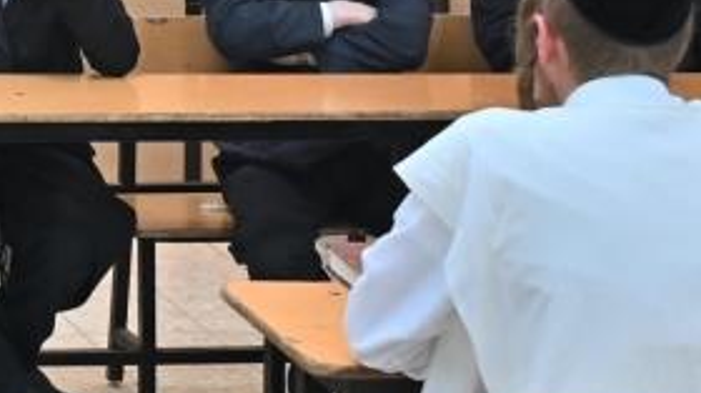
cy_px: -324
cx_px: -573
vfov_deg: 8.4
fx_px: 2563
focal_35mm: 138
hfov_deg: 13.8
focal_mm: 24
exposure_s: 1/200
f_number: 4
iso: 640
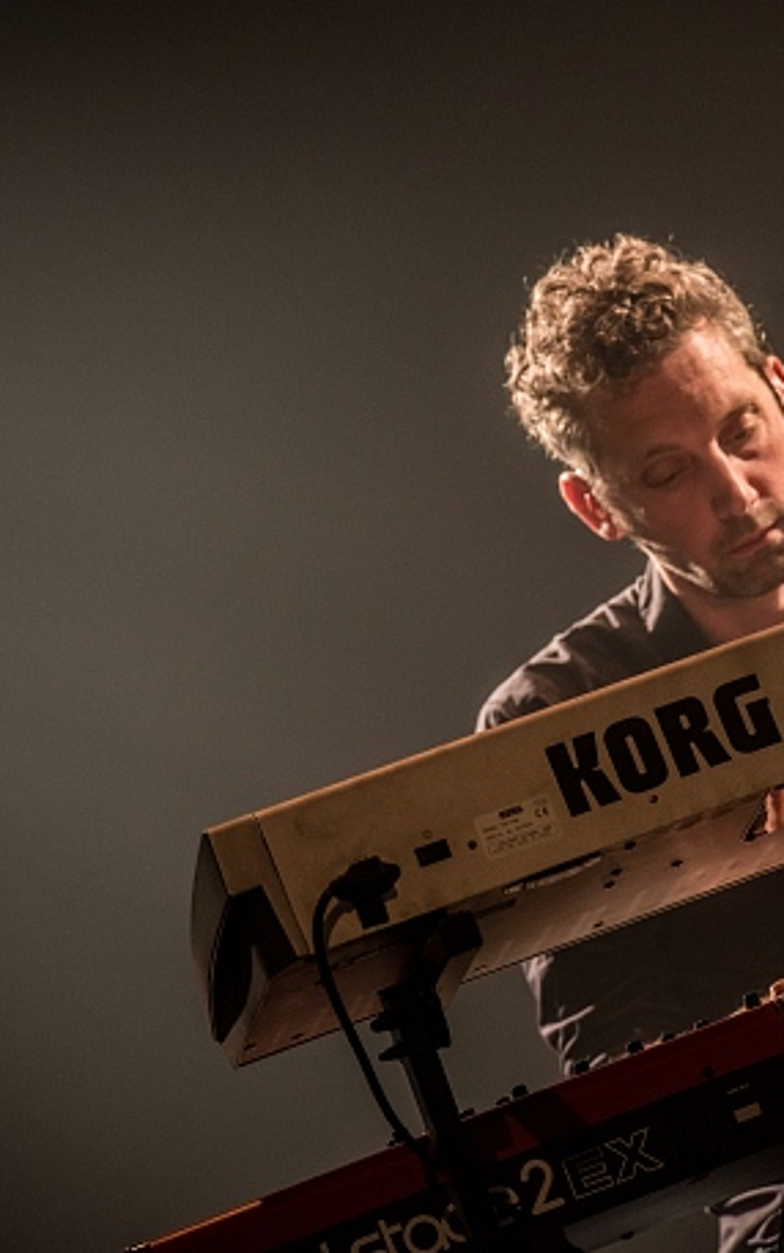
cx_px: 726
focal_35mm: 321
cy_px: 646
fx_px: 10964
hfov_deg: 4.1
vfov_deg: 6.5
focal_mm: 200
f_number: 4.5
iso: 640
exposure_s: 1/100
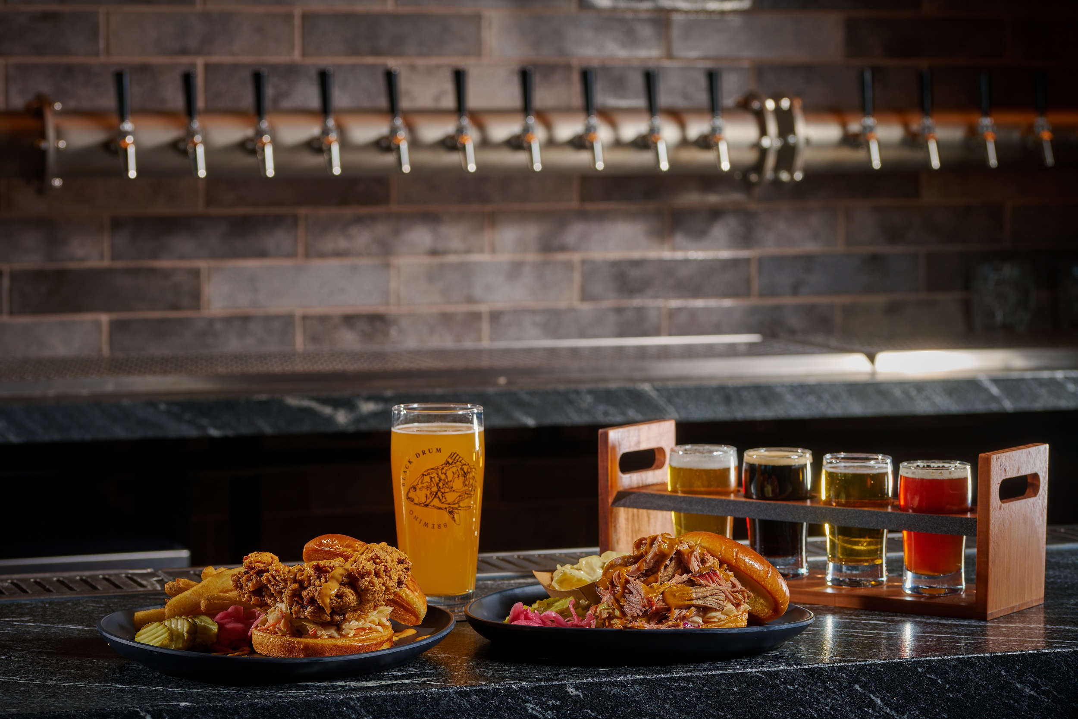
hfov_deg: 19.5
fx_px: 3144
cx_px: 539
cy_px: 360
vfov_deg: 13.0
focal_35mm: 105
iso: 100
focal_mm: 105
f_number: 10
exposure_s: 1/125
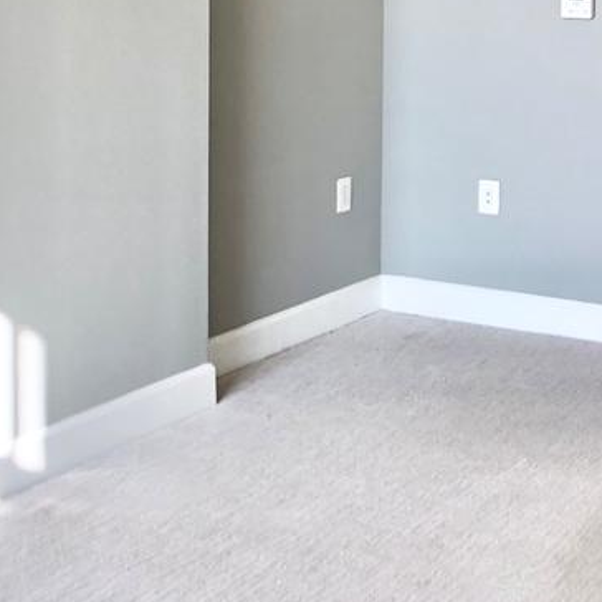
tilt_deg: +0.5
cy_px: -53
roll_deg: -0.5
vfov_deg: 17.2
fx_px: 1928
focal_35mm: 98
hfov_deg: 17.2
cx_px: 657
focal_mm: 4
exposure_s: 1/120
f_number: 1.8
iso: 32
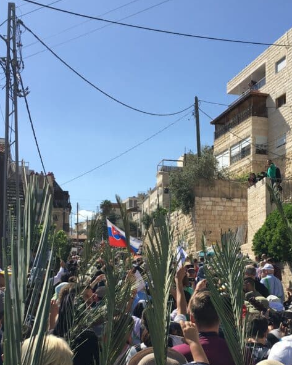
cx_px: 179
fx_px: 530
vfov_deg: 37.2
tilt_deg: +2.2
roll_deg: +0.3
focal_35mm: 49
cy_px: 269
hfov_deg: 30.7
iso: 25
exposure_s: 1/1637
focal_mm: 4.15
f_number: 2.2
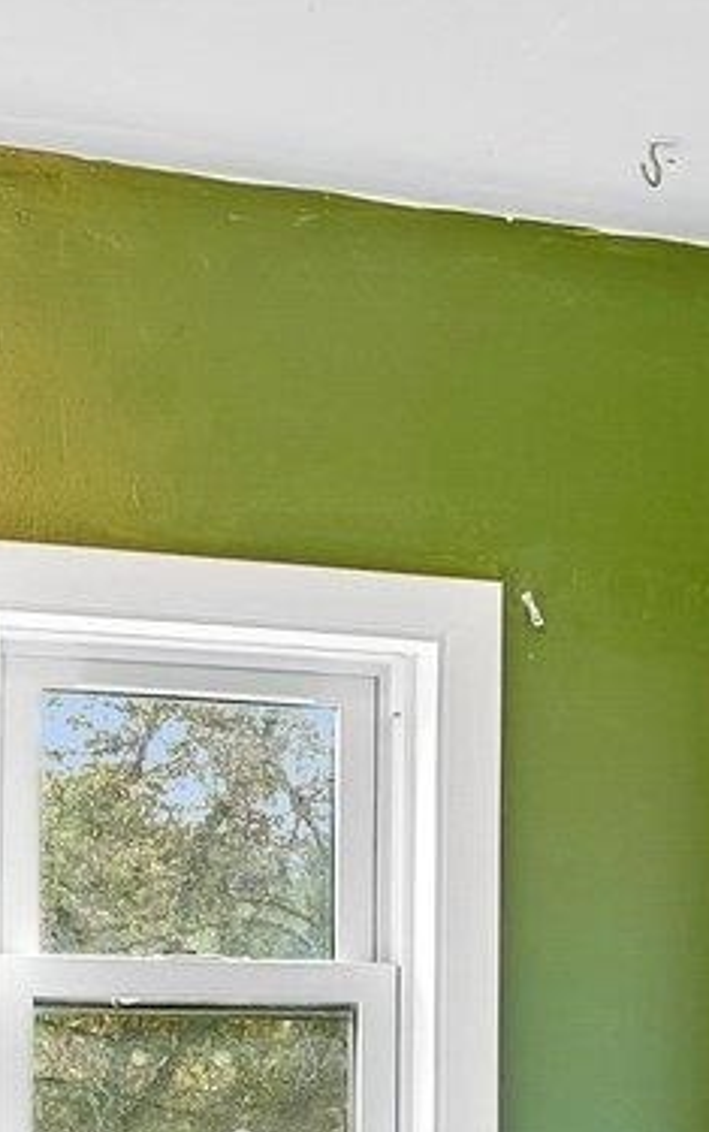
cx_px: 1029
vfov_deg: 22.1
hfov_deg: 13.9
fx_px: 2746
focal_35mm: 89
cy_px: 1227
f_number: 8
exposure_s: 1/5
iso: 400
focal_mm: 16
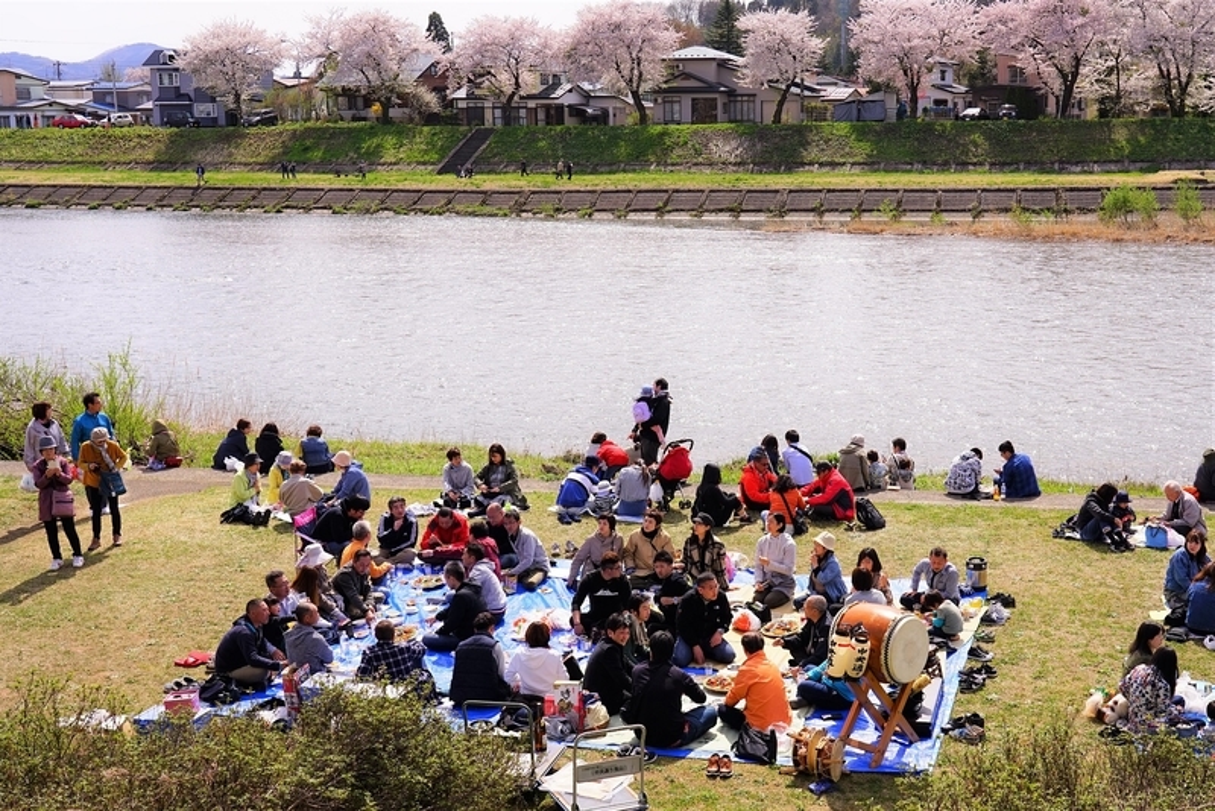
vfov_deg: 36.9
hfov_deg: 53.1
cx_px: 608
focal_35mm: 36
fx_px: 1215
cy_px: 406
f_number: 6.3
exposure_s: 1/400
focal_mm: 36
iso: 100
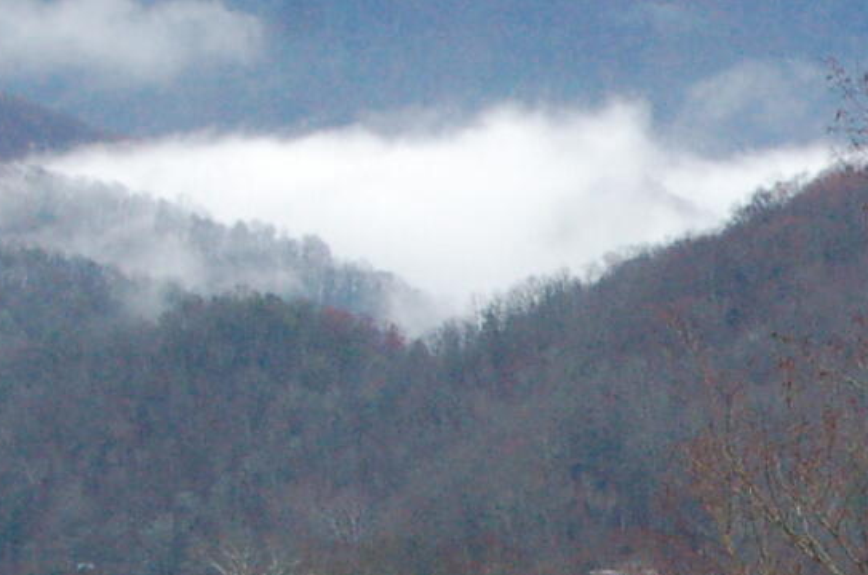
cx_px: 1702
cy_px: 669
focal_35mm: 299
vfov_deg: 4.6
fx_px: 7196
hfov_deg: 6.7
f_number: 8
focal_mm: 48
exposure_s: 1/250
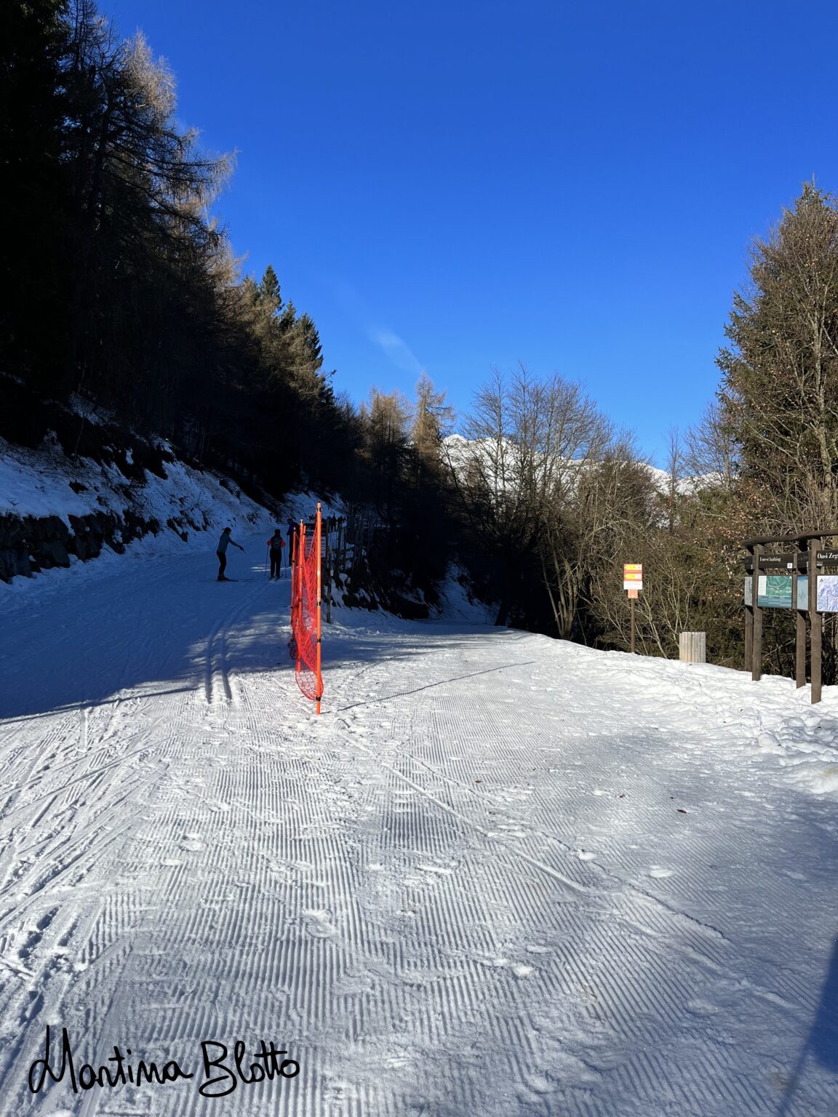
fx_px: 839
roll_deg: -1.0
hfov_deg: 53.1
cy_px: 558
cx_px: 419
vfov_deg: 67.3
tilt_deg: +0.3
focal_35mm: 26
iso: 50
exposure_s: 1/4149
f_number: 1.6
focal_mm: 5.1
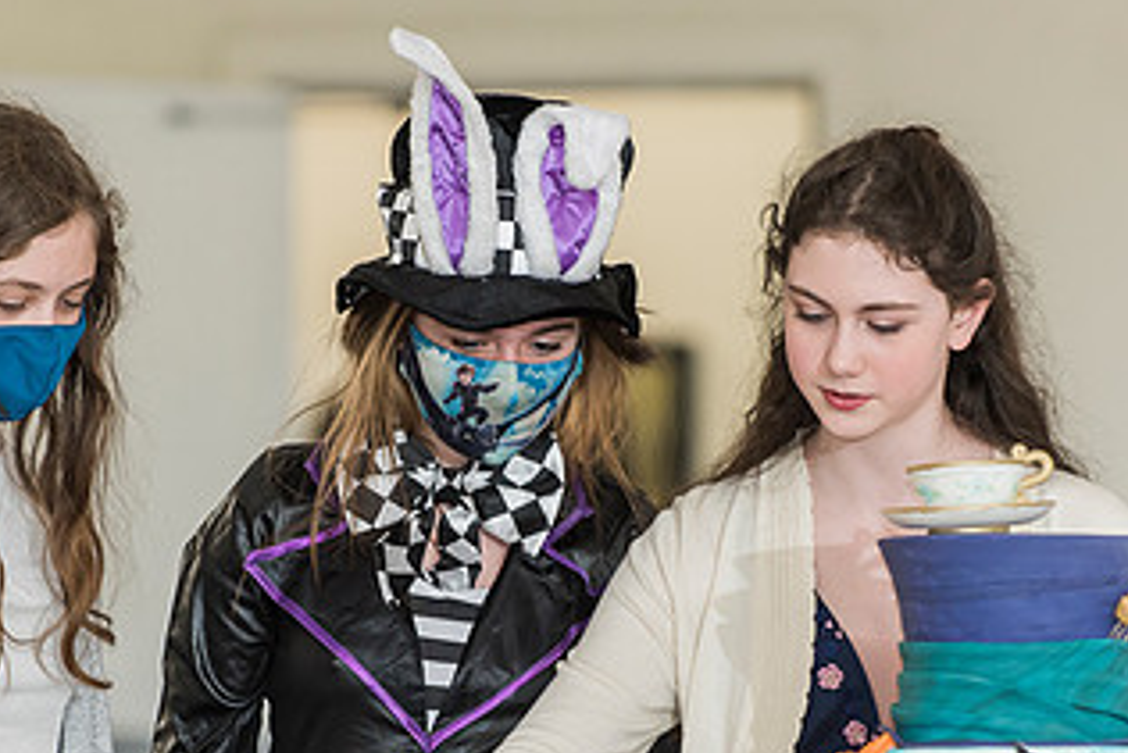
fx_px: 12037
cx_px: 508
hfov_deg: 5.4
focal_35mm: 384
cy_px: 597
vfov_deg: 3.6
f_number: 4
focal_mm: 200
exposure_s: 1/160
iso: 1000
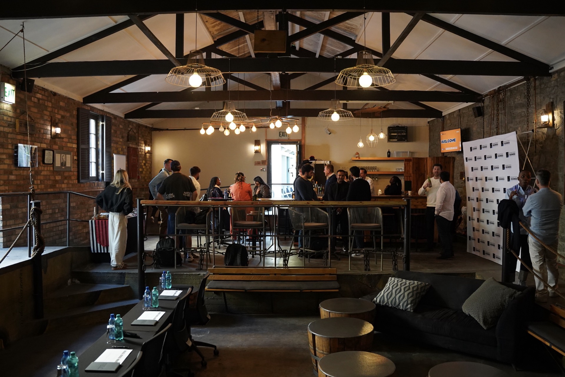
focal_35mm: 24
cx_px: 282
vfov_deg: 53.1
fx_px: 377
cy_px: 188
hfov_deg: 73.7
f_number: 2.8
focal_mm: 24
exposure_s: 1/160
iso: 4000
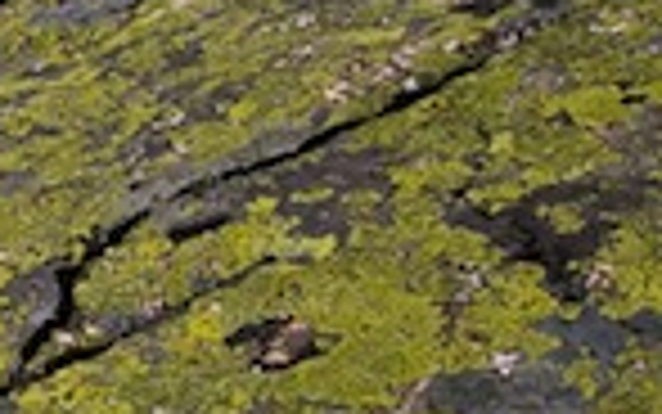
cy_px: 328
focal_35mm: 187
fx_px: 3375
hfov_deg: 9.0
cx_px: -1347
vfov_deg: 7.0
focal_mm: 20
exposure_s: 1/1600
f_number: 7.1
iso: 200
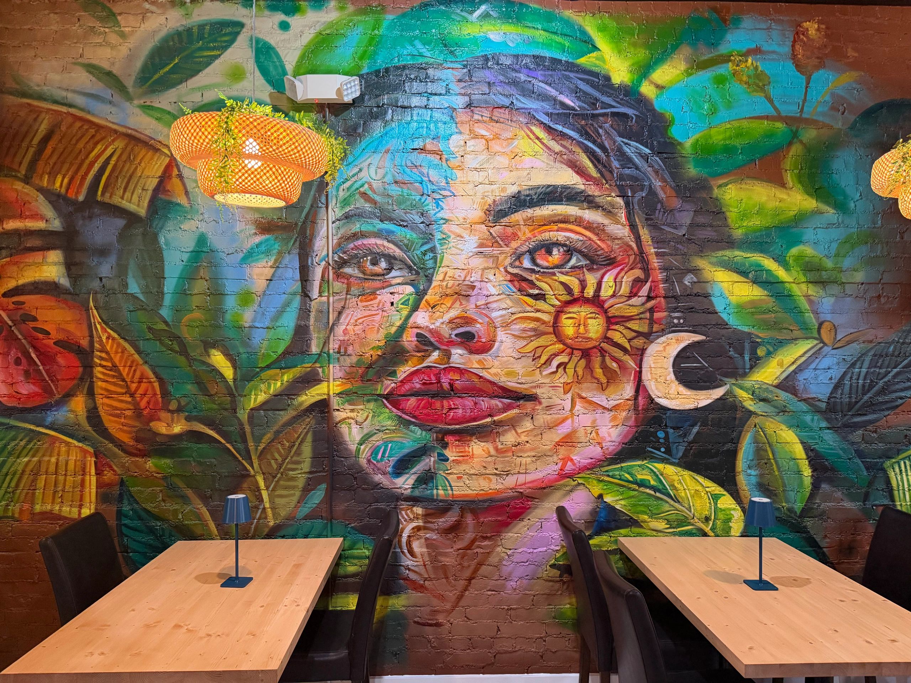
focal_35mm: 24
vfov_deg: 56.8
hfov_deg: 71.6
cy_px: 342
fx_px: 632
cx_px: 456
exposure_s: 1/60
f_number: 1.78
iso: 500
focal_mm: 6.76
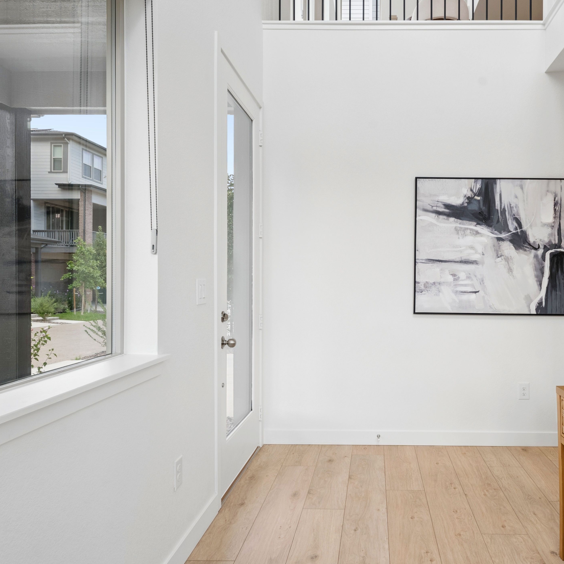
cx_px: 364
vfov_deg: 59.1
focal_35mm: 27
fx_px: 498
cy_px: 283
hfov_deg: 58.1
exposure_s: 1/125
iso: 500
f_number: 9
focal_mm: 21
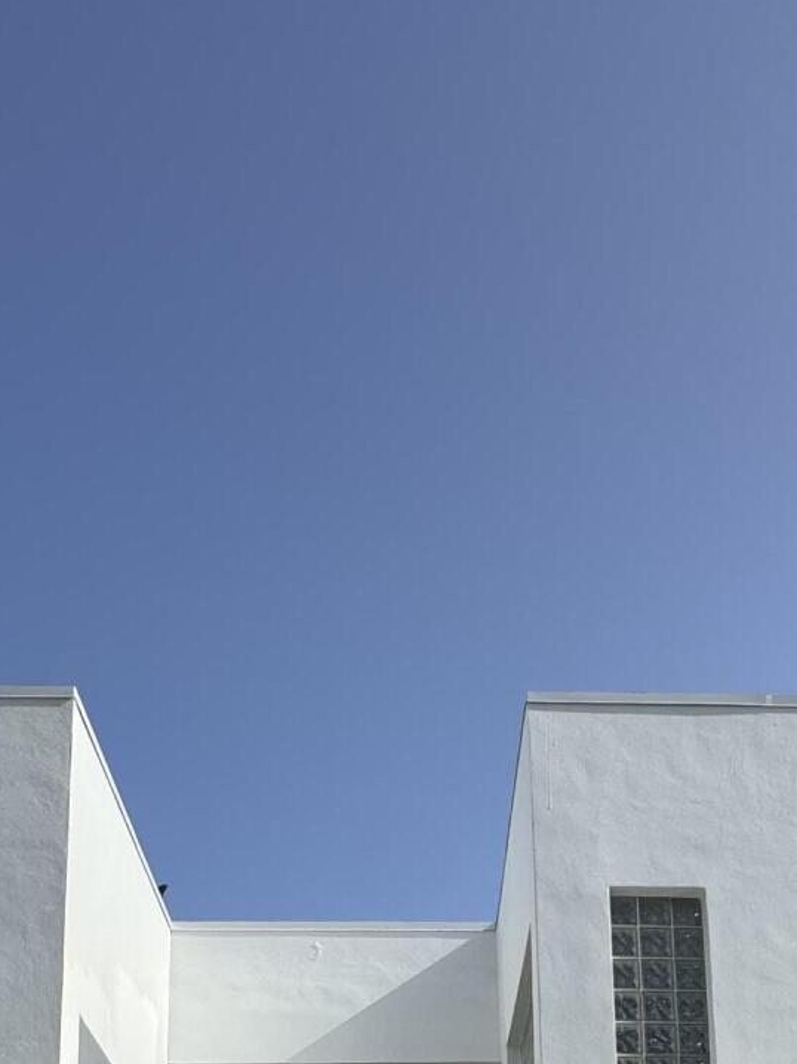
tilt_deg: +9.3
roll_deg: +2.1
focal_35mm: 39
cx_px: 478
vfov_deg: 36.3
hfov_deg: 36.7
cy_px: 1294
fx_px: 1198
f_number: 2.2
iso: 50
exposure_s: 1/2674
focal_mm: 2.22
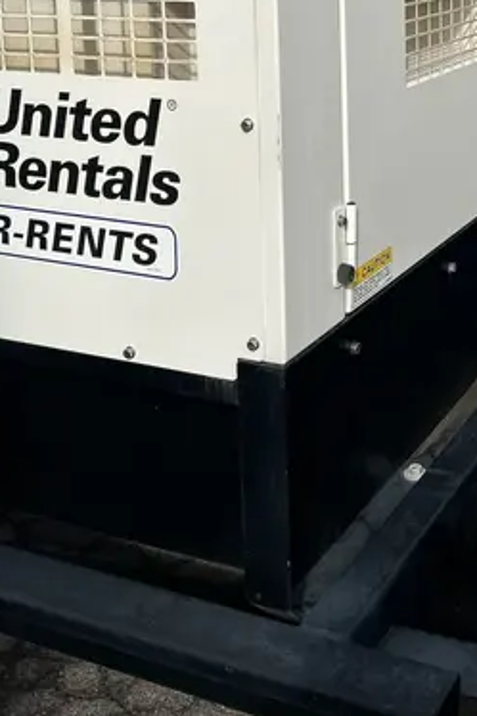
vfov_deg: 34.9
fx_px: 1054
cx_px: 444
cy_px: 41
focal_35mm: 53
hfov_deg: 24.6
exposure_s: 1/6579
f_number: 1.5
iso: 50
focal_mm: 5.7
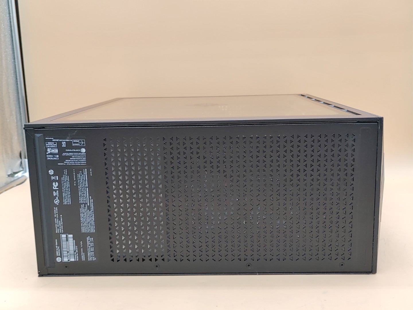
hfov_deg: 47.9
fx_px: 465
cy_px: 155
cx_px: 206
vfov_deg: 36.8
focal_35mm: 39
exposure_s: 1/60
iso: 50
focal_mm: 4.36
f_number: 1.8
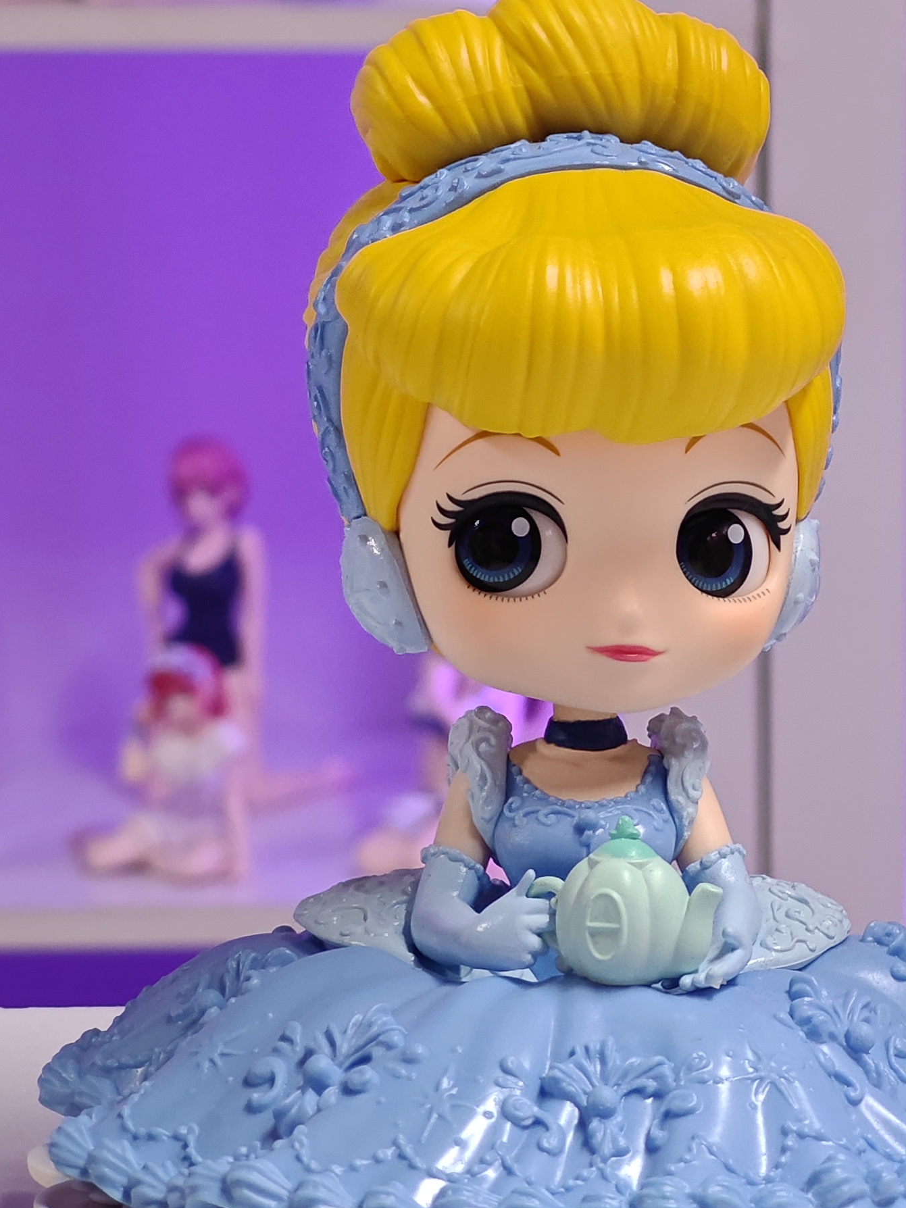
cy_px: 573
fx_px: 5095
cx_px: 750
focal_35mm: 146
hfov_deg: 10.1
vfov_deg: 13.5
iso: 800
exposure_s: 1/33.3
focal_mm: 7.48
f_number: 2.4
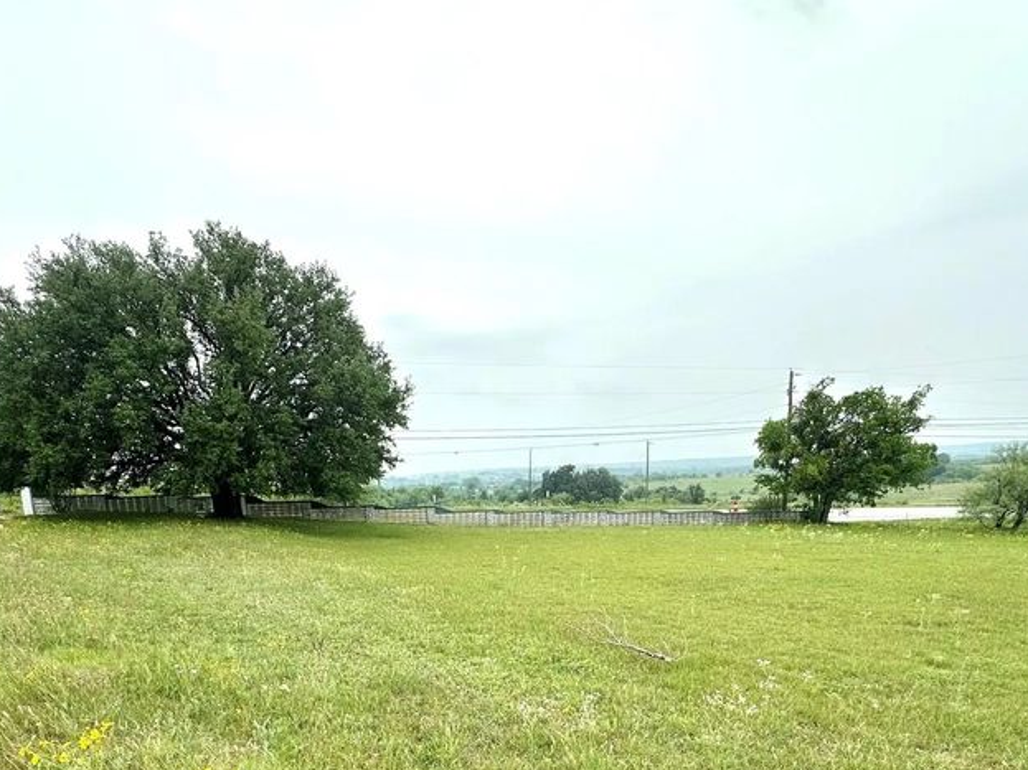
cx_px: 493
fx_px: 683
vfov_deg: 55.1
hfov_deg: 73.9
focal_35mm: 23
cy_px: 605
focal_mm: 2.22
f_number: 2.2
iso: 40
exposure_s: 1/1208
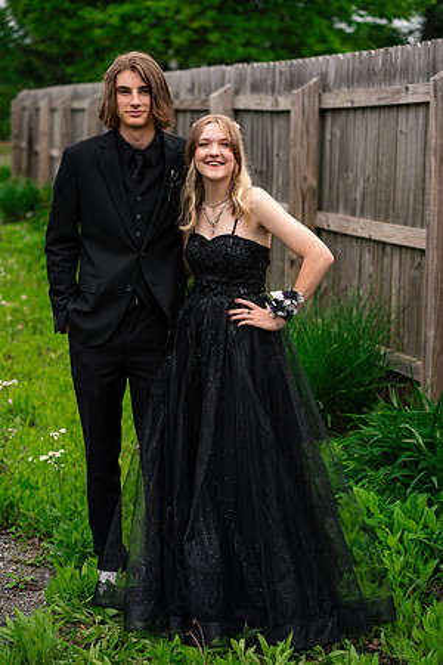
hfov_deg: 16.1
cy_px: 332
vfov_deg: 23.9
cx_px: 222
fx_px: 1569
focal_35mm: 85
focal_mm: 85
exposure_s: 1/1000
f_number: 3.5
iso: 400
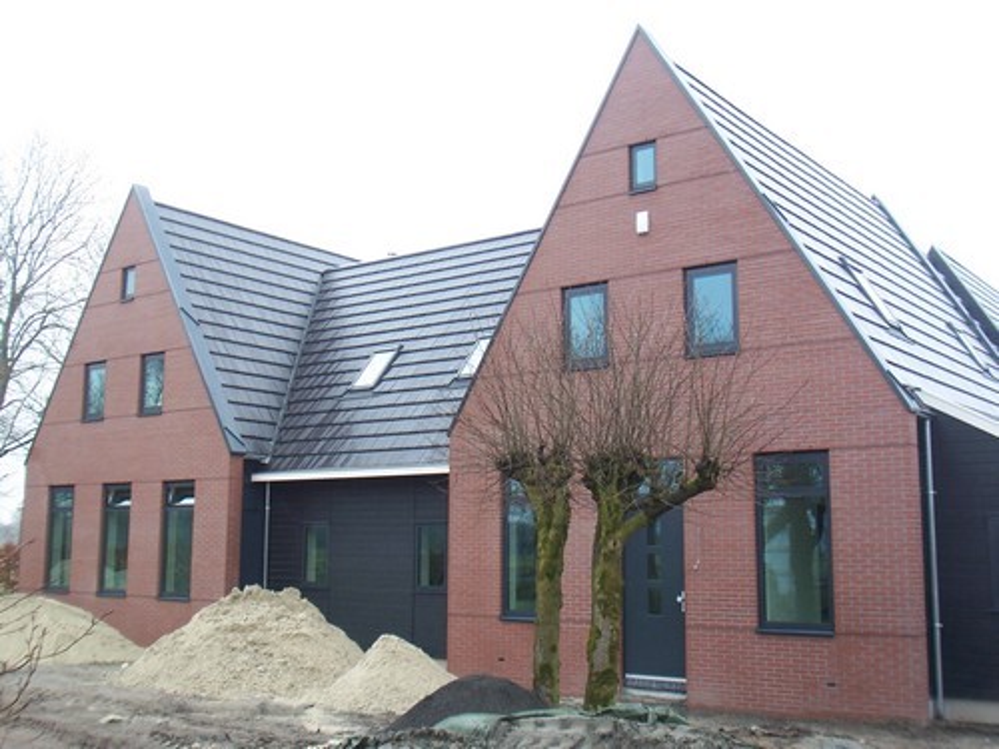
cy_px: 374
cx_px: 500
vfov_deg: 36.8
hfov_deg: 47.9
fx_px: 1126
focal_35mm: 39
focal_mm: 6.4
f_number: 3.9
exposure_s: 1/60
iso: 64
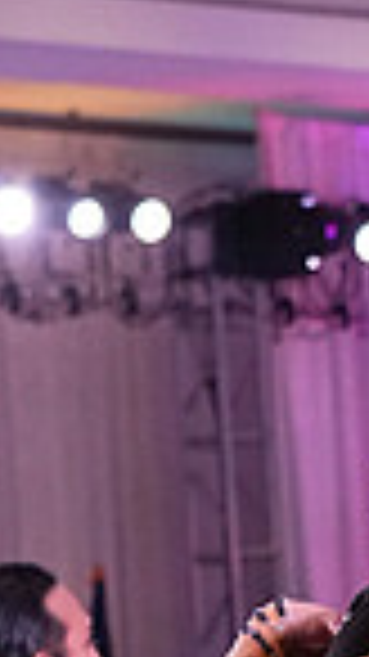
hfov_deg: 4.0
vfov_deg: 6.9
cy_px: 1292
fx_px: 5277
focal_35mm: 303
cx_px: 578
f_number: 4.5
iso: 3200
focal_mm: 49
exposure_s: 1/400
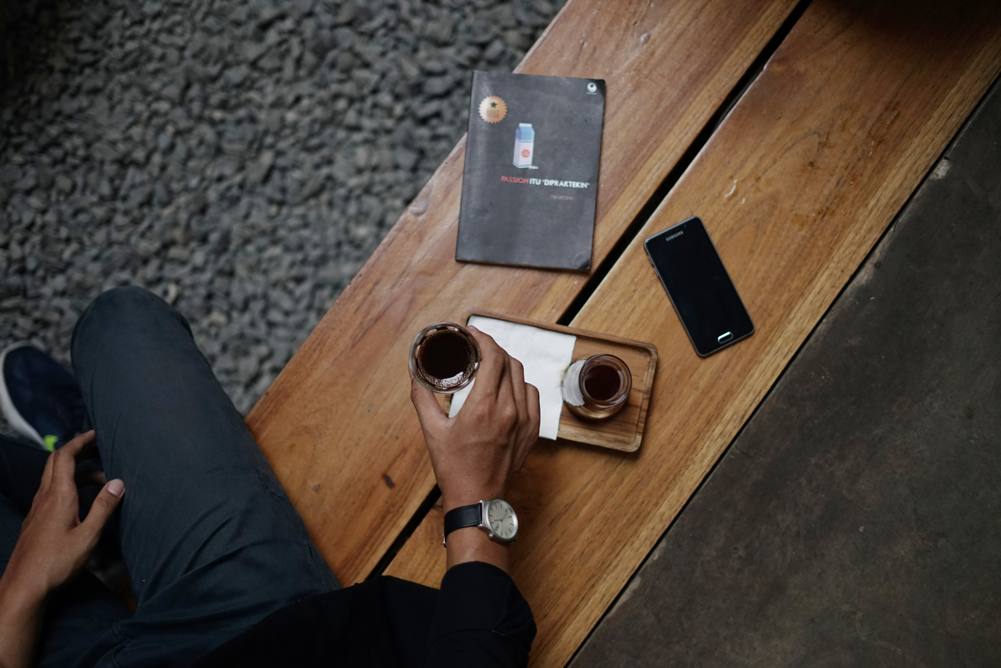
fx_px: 1390
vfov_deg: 27.0
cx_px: 500
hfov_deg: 39.6
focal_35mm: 50
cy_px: 334
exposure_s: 1/160
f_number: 1.8
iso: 640
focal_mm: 50
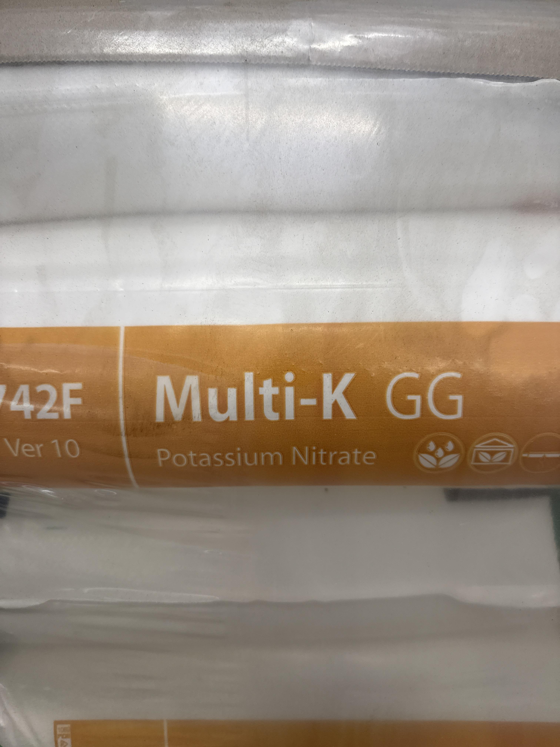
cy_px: 374
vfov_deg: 71.6
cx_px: 280
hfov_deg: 56.8
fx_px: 518
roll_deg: -1.4
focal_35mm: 24
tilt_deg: -29.3
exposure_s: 1/121
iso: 160
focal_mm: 6.76
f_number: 1.78
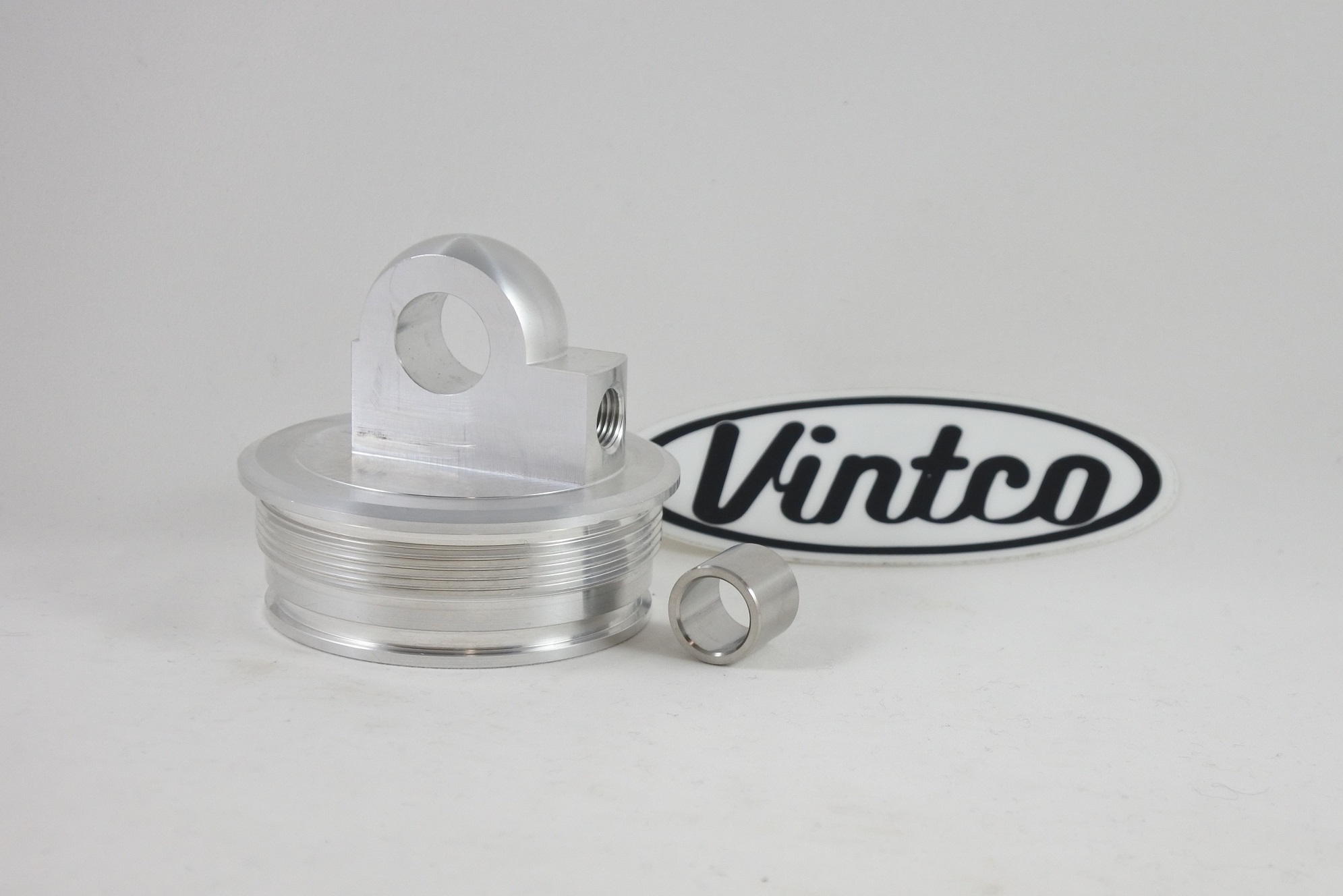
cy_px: 448
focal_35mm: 62
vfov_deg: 21.9
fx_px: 2313
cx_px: 672
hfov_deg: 32.4
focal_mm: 23.1
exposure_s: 1/125
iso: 450
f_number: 5
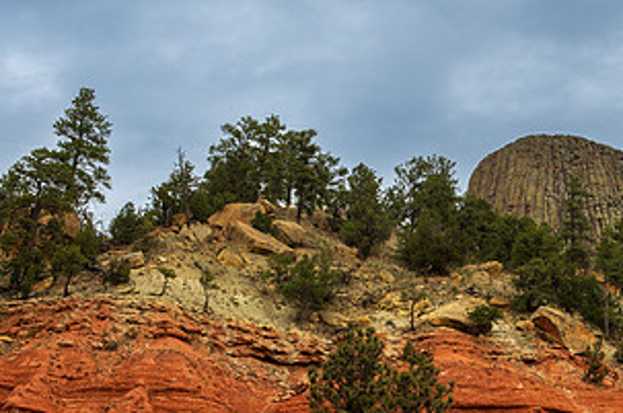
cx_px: 463
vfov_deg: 14.8
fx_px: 1590
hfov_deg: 22.0
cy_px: 191
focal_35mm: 92
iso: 220
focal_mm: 48
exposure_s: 1/640
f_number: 11
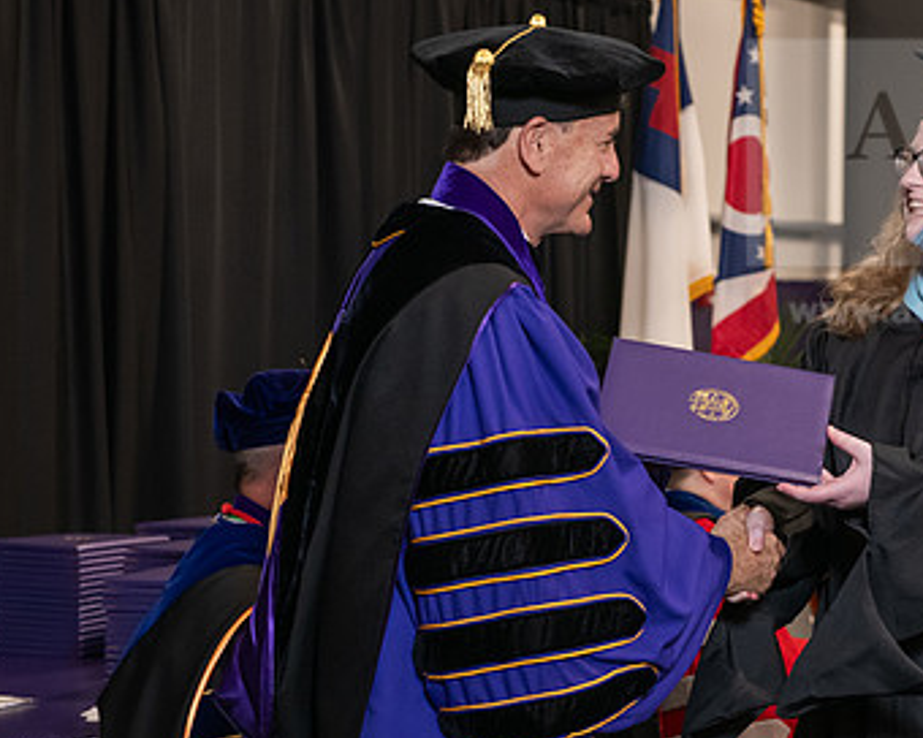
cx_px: 665
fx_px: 3060
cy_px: 368
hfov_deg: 17.1
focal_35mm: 112
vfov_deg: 13.8
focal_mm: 70
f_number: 5
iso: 2000
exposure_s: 1/125
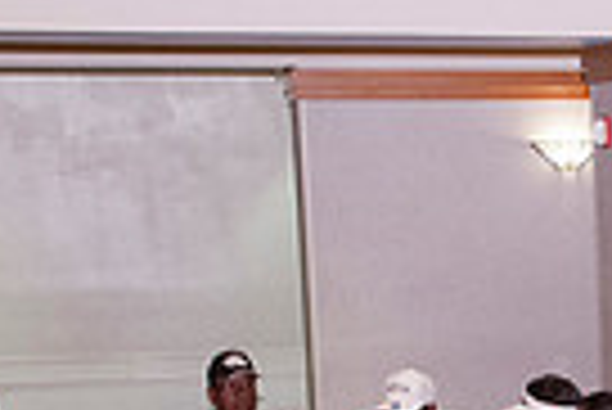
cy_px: 539
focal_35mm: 118
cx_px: 798
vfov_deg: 11.3
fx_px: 2008
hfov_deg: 16.4
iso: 1250
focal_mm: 18
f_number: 4.5
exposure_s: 1/100
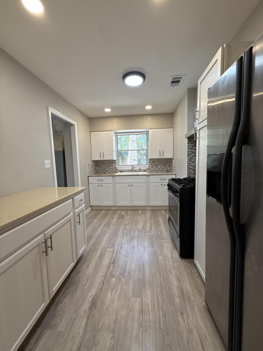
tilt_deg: -5.4
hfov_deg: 85.7
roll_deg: +0.8
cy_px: 176
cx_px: 132
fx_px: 142
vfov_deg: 102.1
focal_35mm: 14
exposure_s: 1/120
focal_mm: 2.22
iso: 160
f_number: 2.2
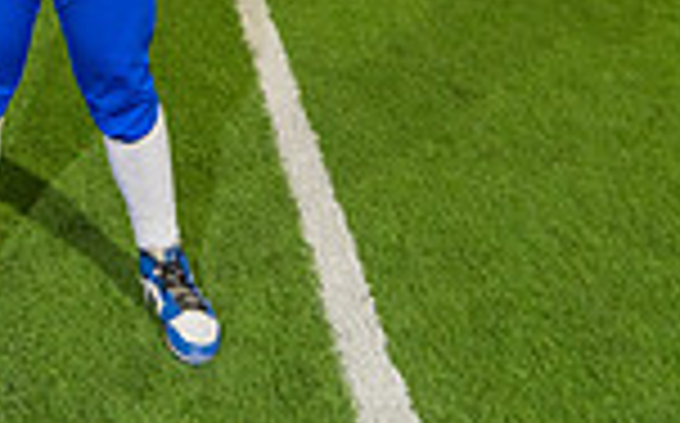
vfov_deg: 13.3
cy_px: -585
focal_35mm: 73
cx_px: 32
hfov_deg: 27.0
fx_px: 1351
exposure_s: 1/200
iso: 1000
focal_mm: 24
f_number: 4
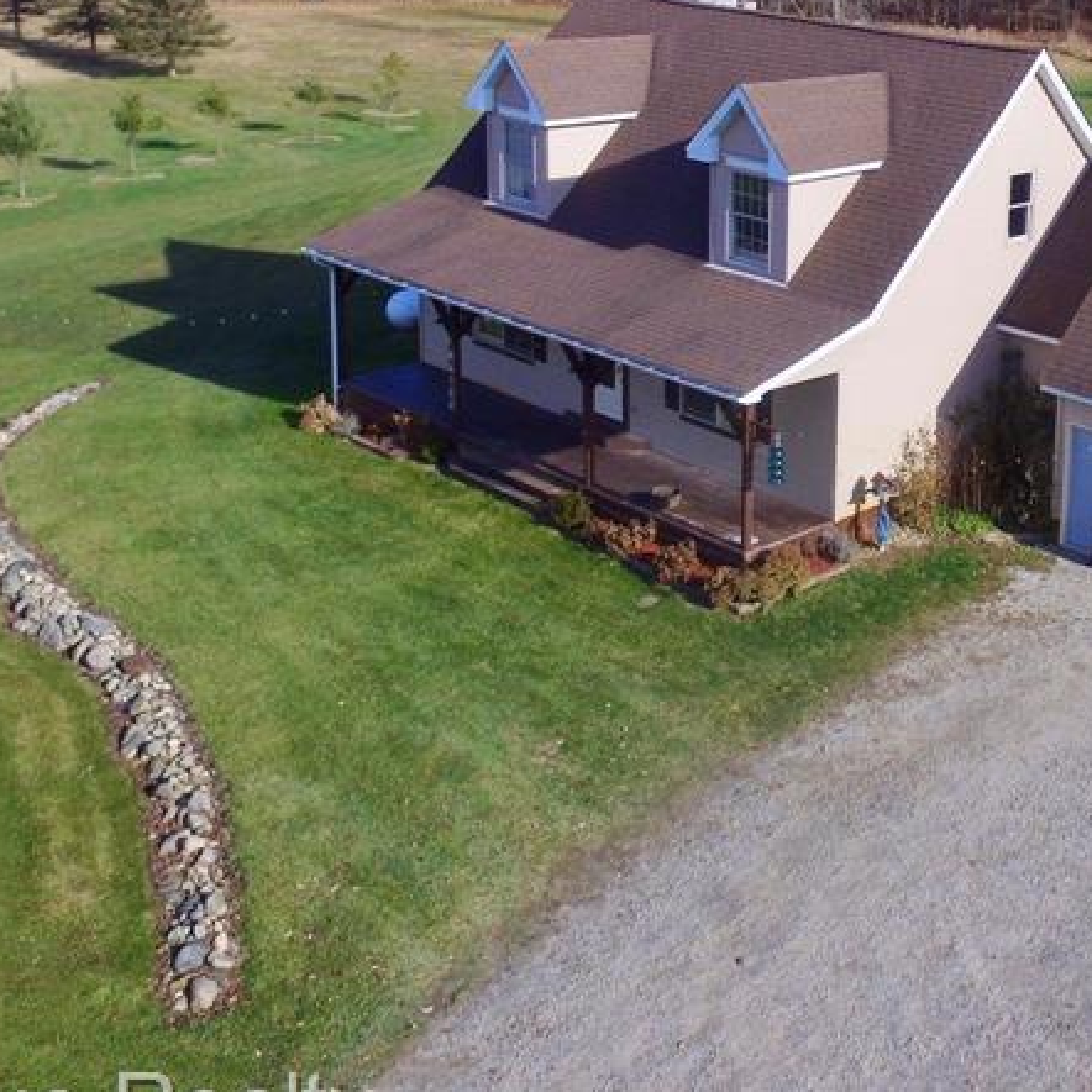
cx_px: 1045
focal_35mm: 41
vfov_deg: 39.4
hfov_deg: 37.4
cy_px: 227
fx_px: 1463
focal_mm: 3.61
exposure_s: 1/1149
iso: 100
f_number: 2.8
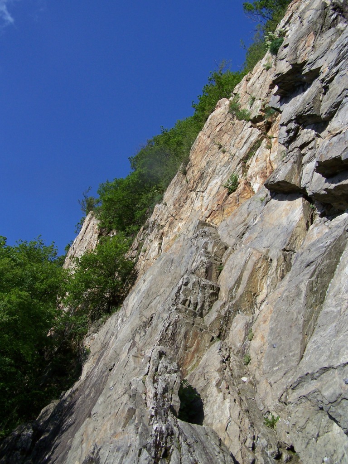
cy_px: 232
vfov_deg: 49.0
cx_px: 174
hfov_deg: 37.7
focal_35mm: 38
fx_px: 509
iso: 80
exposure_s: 1/750
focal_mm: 6.3
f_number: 4
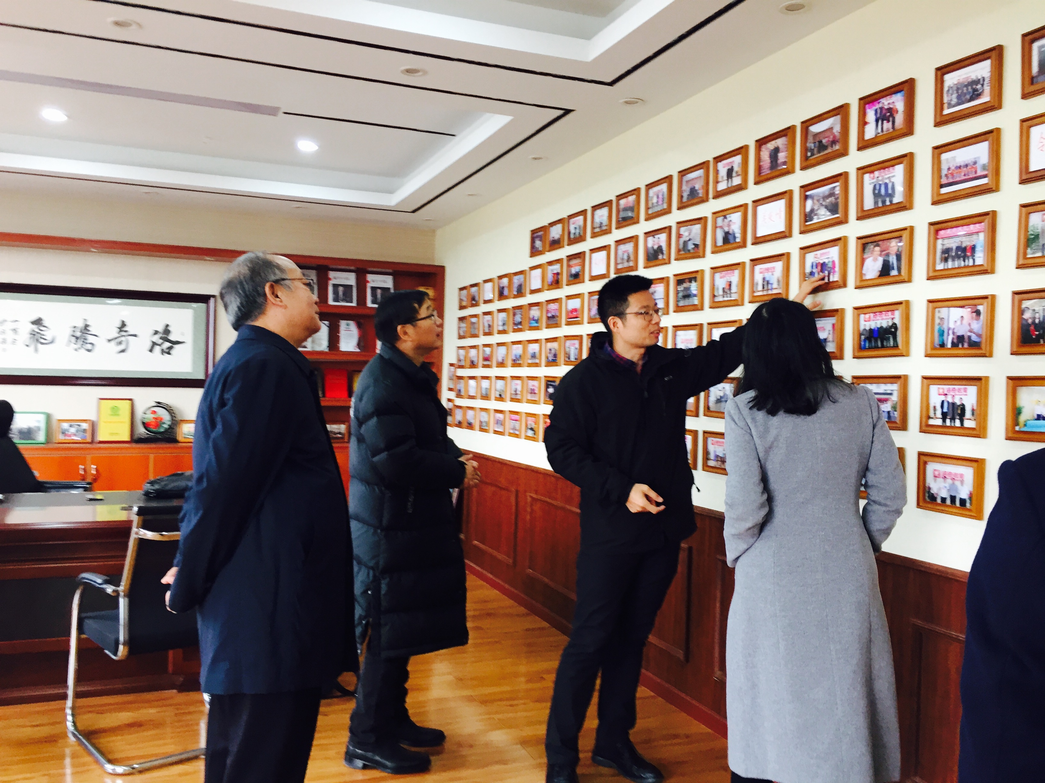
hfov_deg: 61.7
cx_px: 522
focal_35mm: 29
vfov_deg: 48.2
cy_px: 392
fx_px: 875
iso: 125
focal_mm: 4.15
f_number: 2.2
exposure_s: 1/33
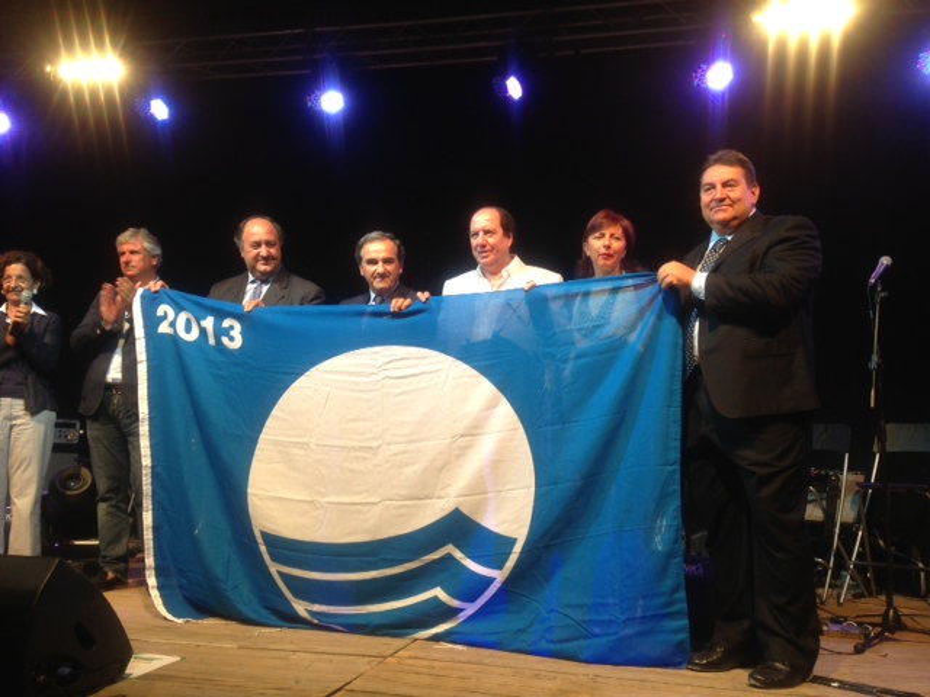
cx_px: 465
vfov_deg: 42.9
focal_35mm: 33
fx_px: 887
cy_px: 348
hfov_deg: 55.4
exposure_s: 1/24
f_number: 2.4
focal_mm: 4.13
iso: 50
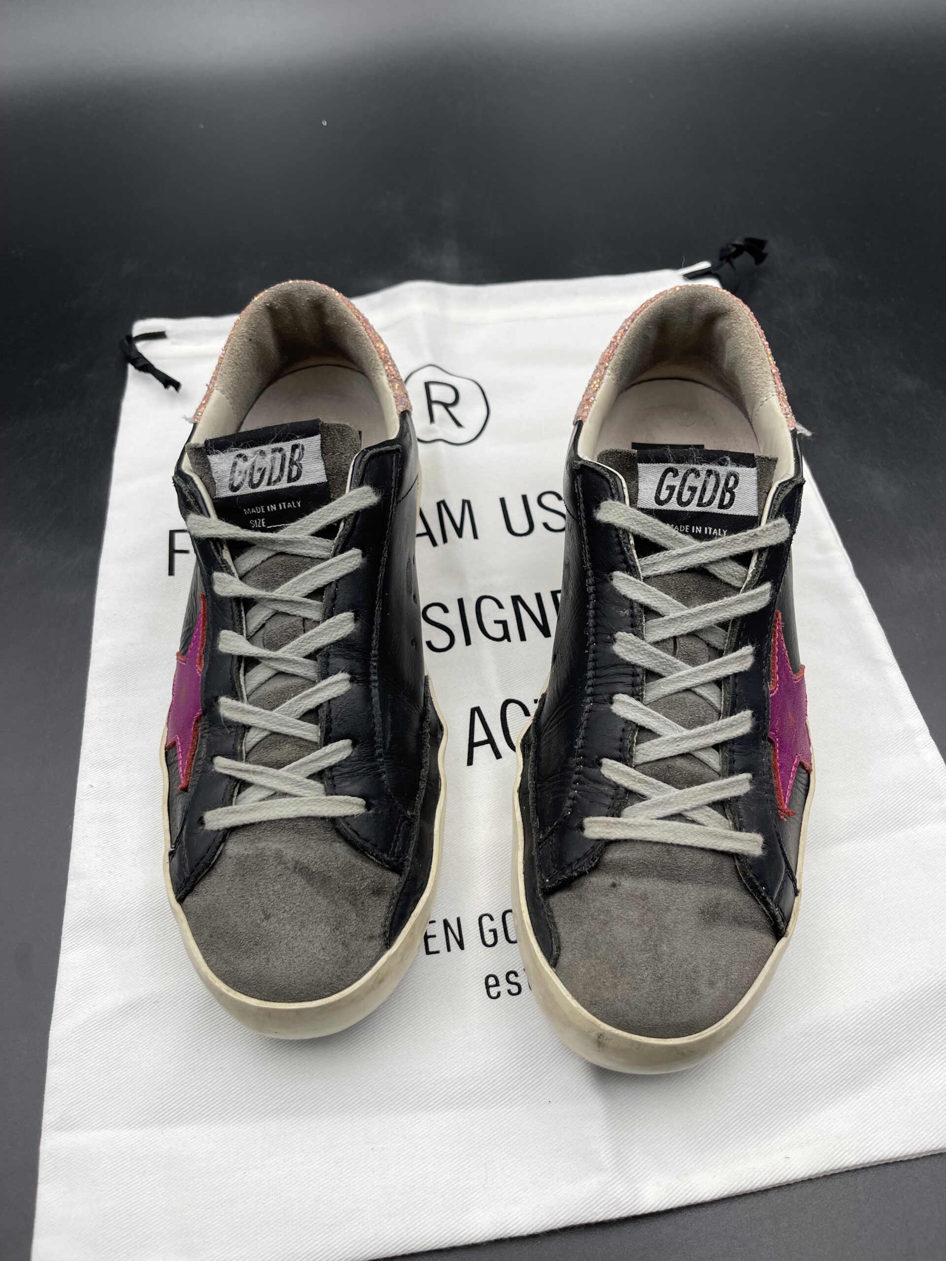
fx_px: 947
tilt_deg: -56.8
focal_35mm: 26
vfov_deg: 67.3
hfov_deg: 53.1
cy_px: 630
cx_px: 473
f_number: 1.6
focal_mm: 5.1
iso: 32
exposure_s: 1/608
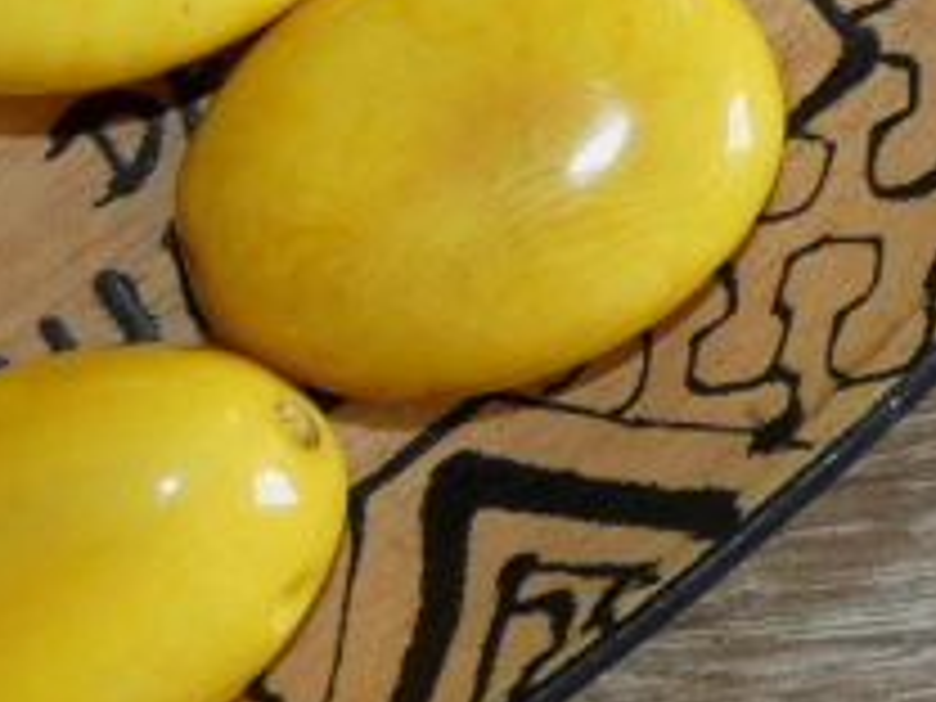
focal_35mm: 146
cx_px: 189
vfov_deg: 10.1
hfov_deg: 13.5
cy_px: 81
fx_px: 3948
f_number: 3.5
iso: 200
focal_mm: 6.8
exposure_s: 1/125
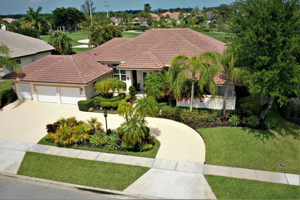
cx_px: 150
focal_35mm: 28
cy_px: 100
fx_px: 233
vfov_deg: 46.4
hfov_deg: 65.5
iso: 100
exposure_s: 1/500
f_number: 5.6
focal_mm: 10.26
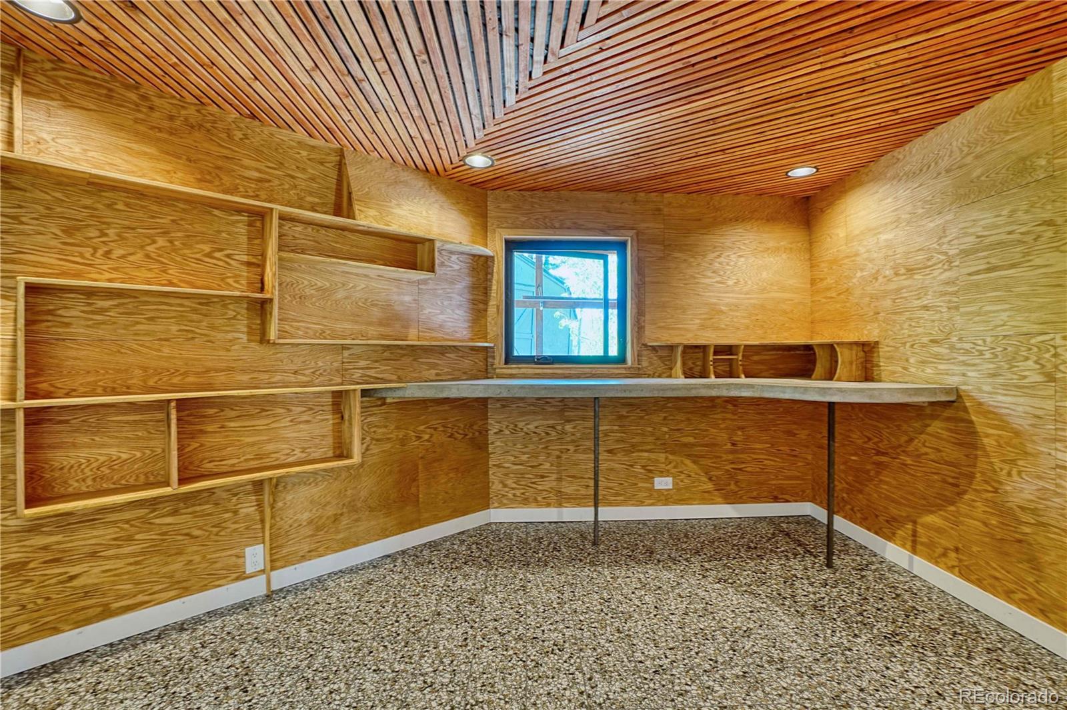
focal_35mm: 15
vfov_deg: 77.3
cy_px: 355
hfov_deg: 100.4
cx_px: 534
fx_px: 444
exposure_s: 1/1.6
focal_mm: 10
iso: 320
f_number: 6.3
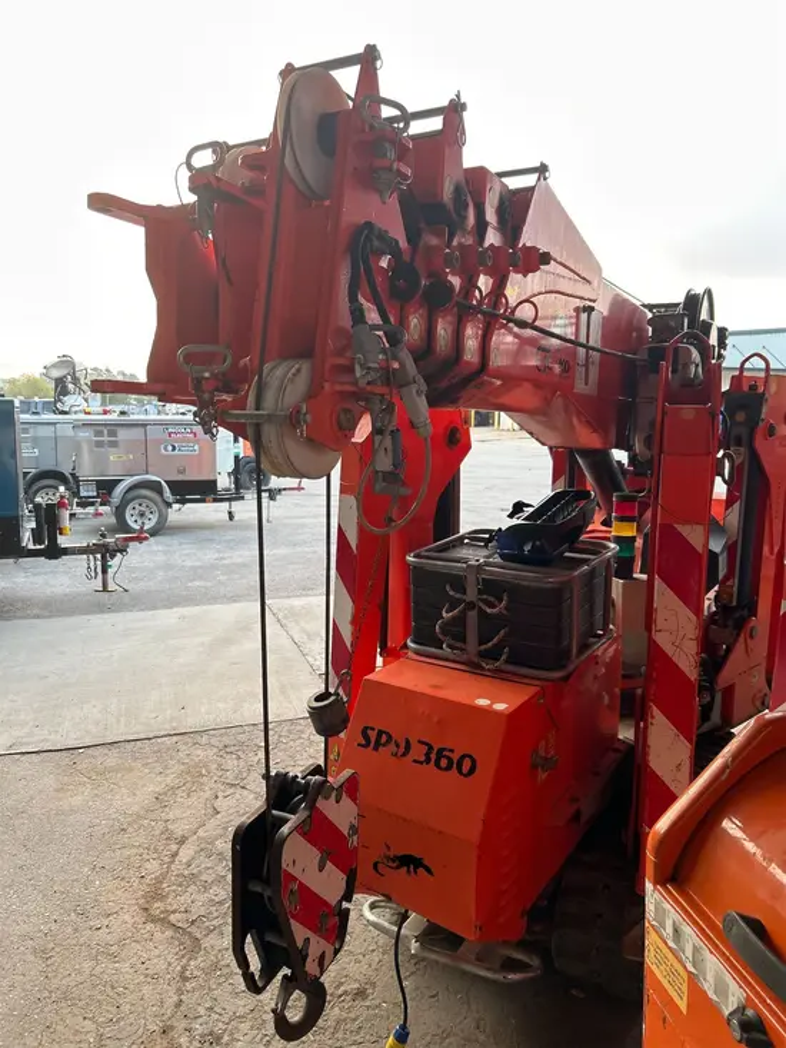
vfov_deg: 67.3
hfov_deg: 53.1
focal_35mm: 26
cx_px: 393
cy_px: 524
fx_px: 787
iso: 80
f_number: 1.5
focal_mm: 5.7
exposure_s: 1/121
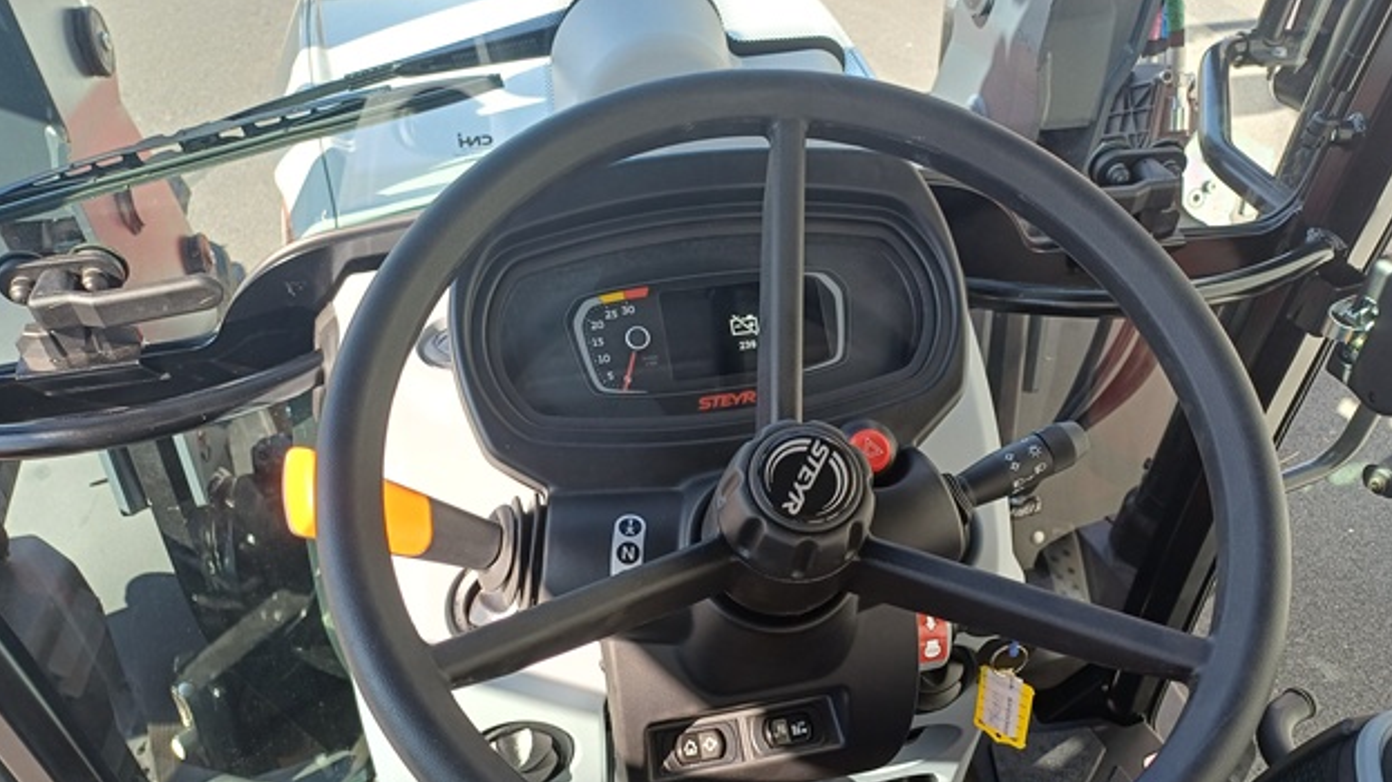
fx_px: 1033
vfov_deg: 40.9
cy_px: 532
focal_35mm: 28
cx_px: 697
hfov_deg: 67.9
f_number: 1.8
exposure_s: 1/132
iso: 50
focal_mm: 4.65
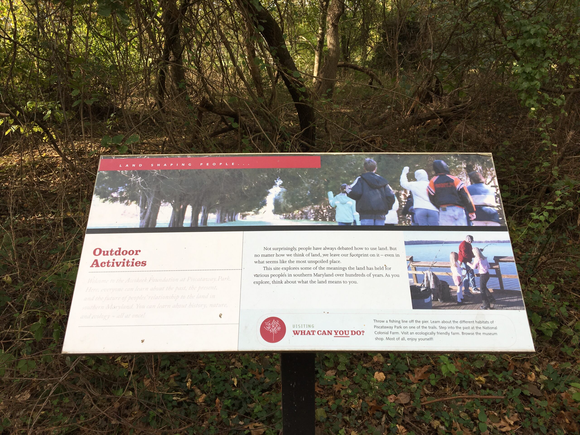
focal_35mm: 29
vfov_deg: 48.2
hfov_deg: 61.7
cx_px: 290
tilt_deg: -18.1
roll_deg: +1.0
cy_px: 218
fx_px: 486
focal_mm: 4.15
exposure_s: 1/587
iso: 25
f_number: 2.2
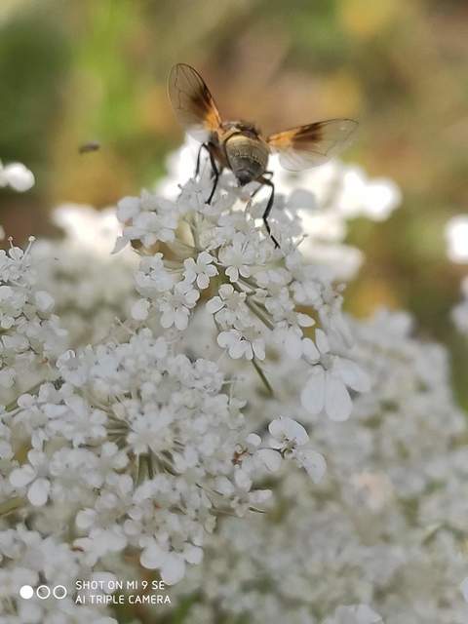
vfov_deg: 67.3
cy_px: 312
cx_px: 234
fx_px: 469
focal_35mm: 26
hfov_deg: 53.1
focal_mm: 4.77
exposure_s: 1/1117
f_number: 1.75
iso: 112
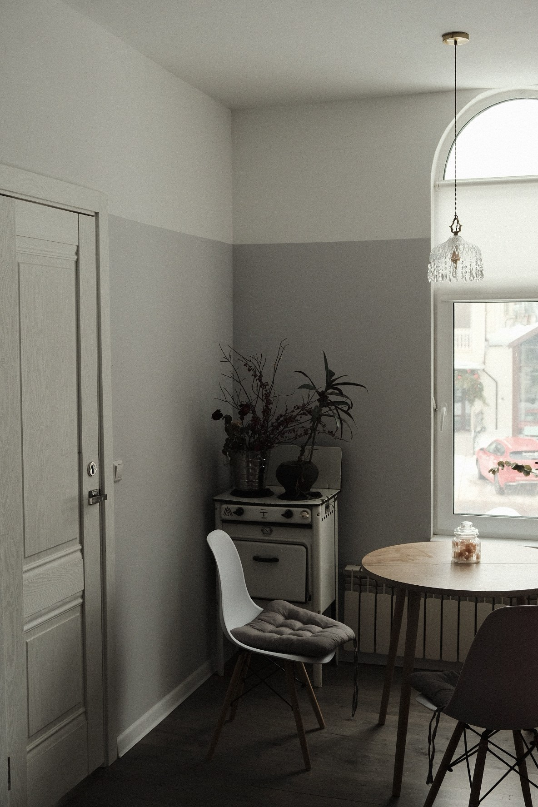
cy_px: 404
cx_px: 269
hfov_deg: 31.9
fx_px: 941
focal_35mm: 42
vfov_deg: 46.4
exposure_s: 1/30
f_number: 4
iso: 800
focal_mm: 27.7
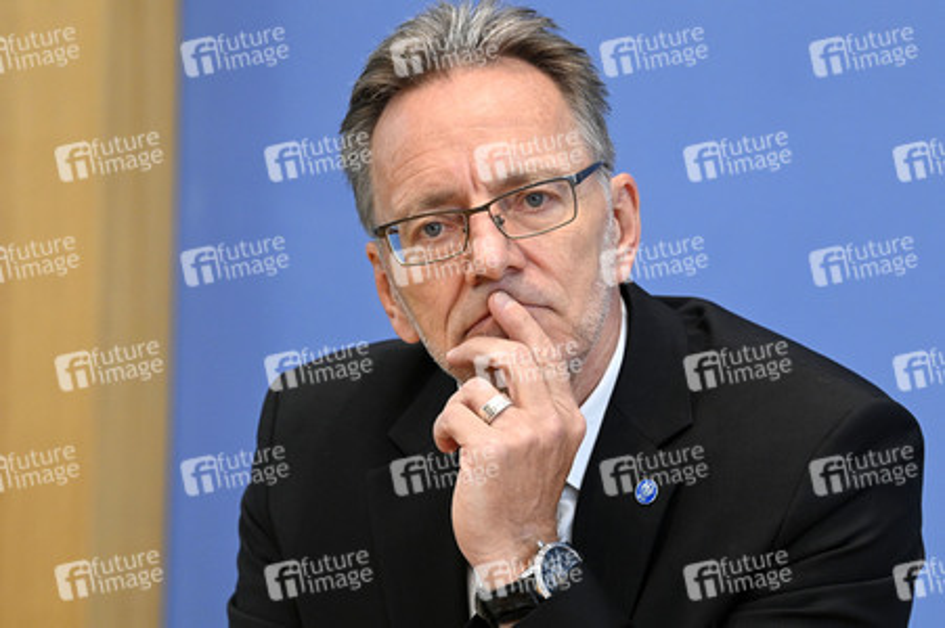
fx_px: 4459
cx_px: 472
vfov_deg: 8.1
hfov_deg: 12.1
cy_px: 314
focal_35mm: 170
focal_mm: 170
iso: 5000
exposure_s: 1/500
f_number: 6.3
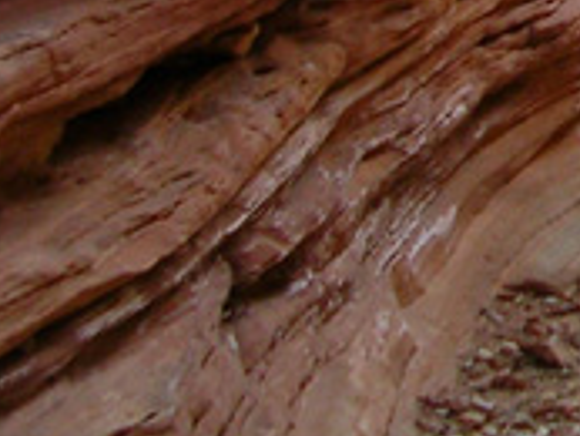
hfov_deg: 10.4
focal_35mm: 176
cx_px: 1126
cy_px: -288
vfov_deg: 8.2
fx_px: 2951
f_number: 2.8
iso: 50
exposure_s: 1/218
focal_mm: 5.8
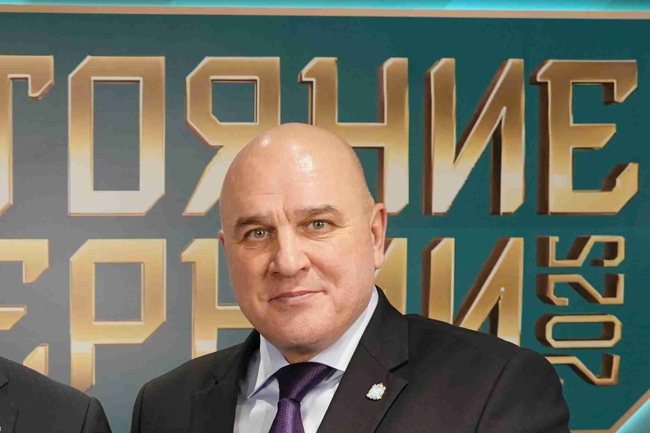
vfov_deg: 13.4
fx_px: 1787
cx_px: -86
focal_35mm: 99
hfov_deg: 19.6
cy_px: 524
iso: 1250
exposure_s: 1/200
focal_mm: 35
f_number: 6.3
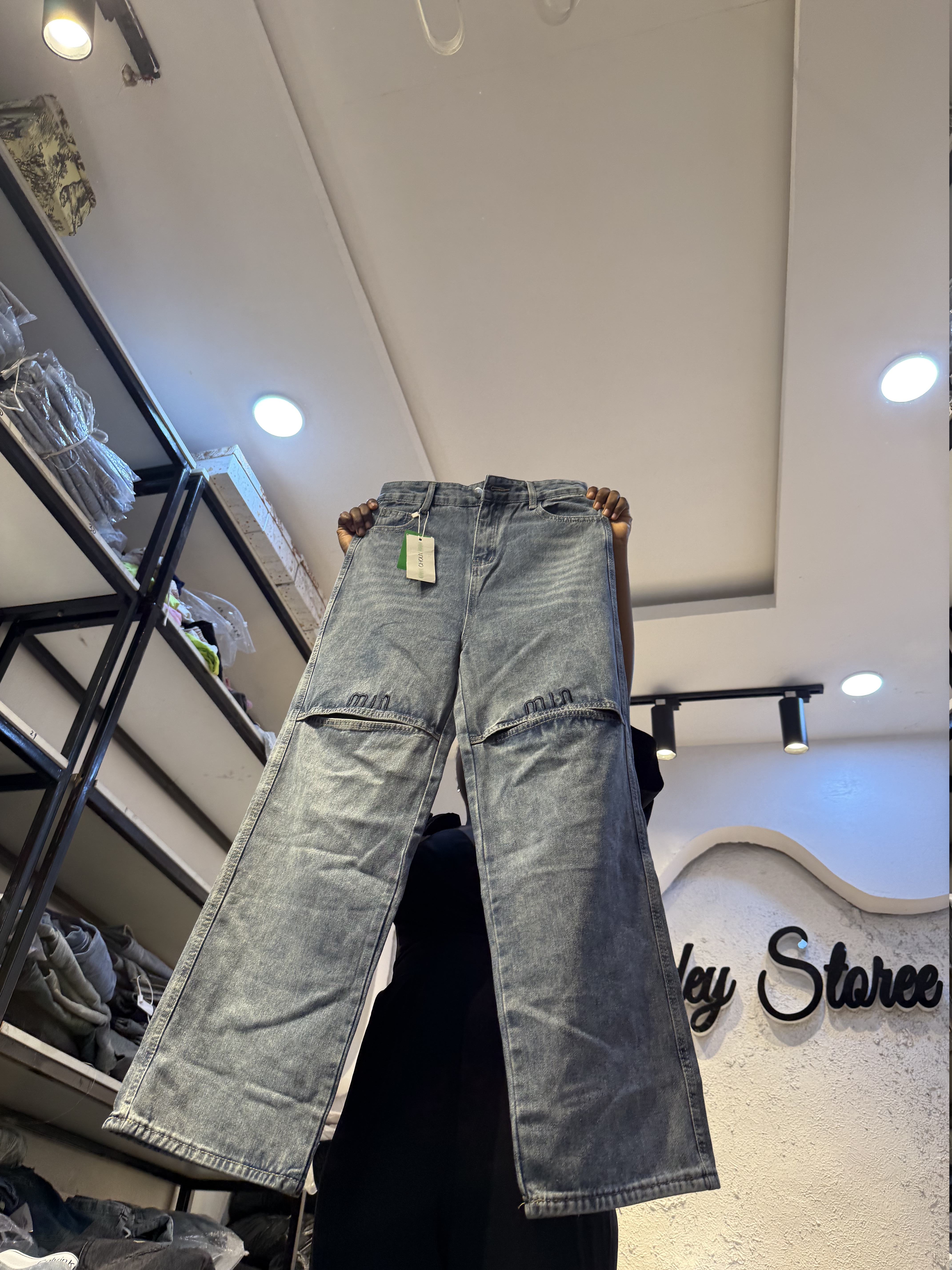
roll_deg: -6.3
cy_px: 635
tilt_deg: +39.9
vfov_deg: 71.6
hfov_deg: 56.8
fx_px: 880
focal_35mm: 24
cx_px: 476
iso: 64
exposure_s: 1/100
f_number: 1.78
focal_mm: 6.76
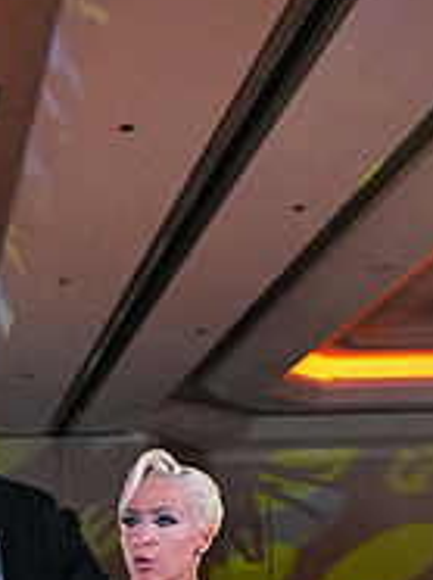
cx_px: 14
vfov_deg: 19.4
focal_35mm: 90
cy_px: 829
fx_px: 1504
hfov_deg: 16.1
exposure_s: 1/400
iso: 5000
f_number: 5
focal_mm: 30
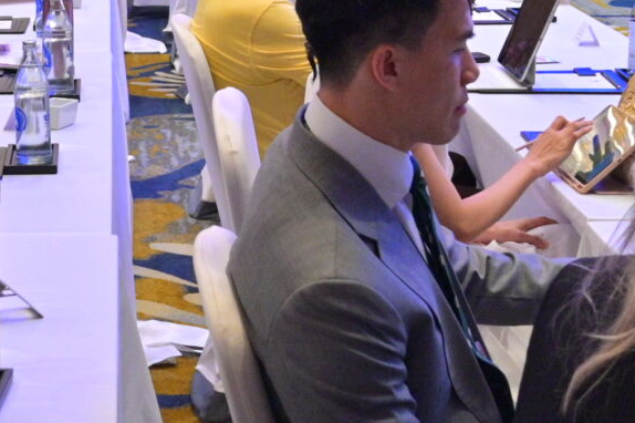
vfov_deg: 12.5
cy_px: -73
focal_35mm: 107
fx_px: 1886
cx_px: 225
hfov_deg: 19.1
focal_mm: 24
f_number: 5.6
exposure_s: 1/125
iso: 3200
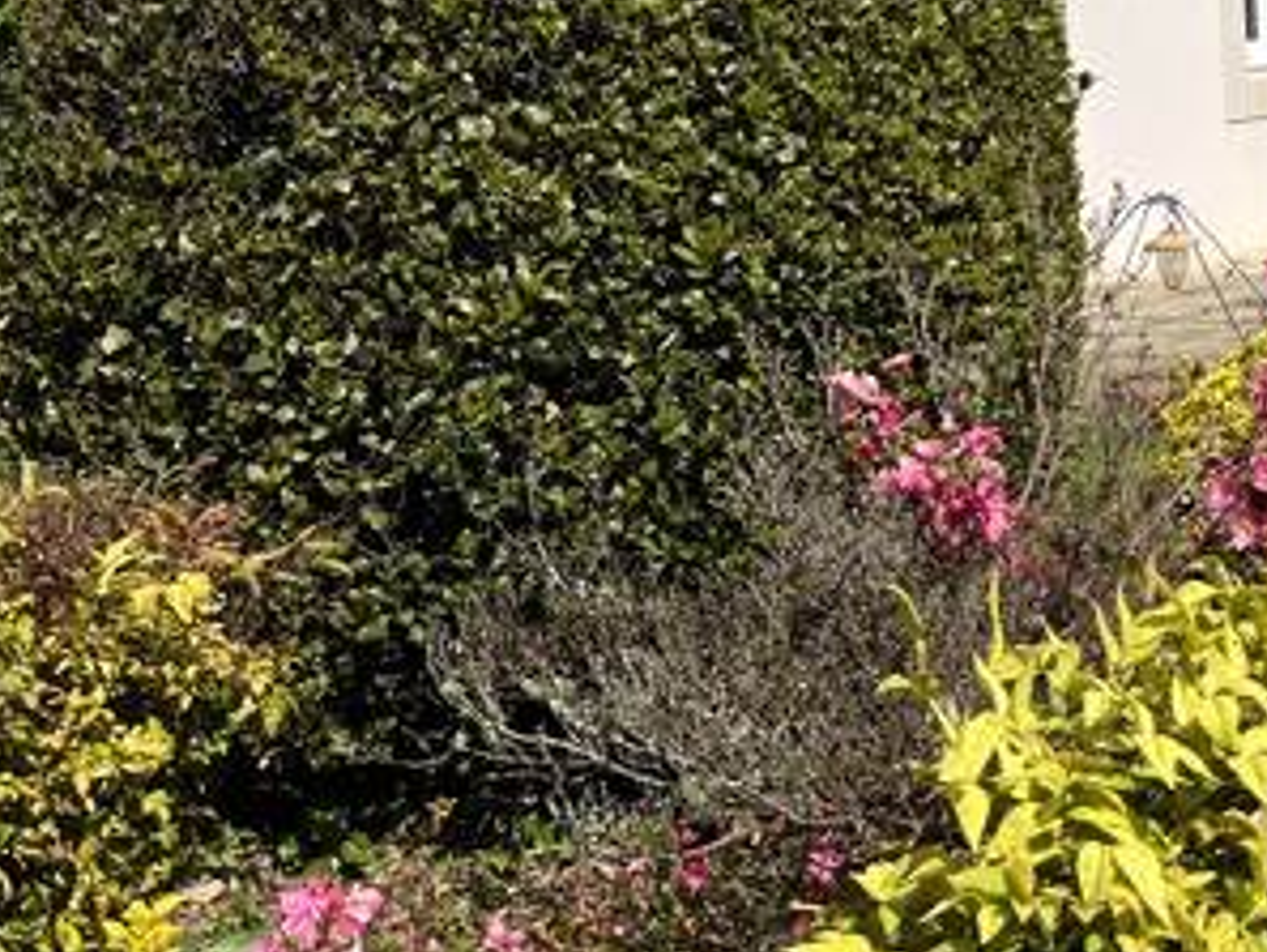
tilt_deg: +6.1
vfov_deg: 19.3
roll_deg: +3.6
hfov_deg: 25.7
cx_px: 1391
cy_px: -312
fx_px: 2563
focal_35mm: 70
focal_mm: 5.1
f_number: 1.6
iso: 50
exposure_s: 1/5319
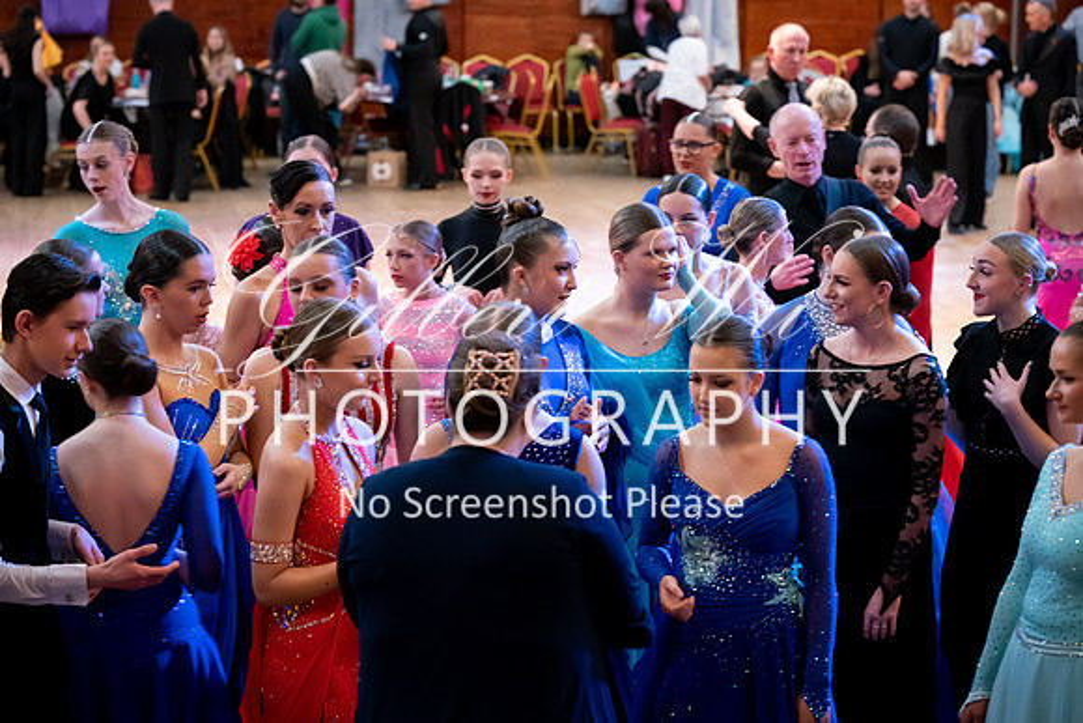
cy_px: 362
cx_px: 542
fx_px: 2558
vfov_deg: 16.1
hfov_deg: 23.9
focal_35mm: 85
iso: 6400
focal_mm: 85
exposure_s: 1/80
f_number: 4
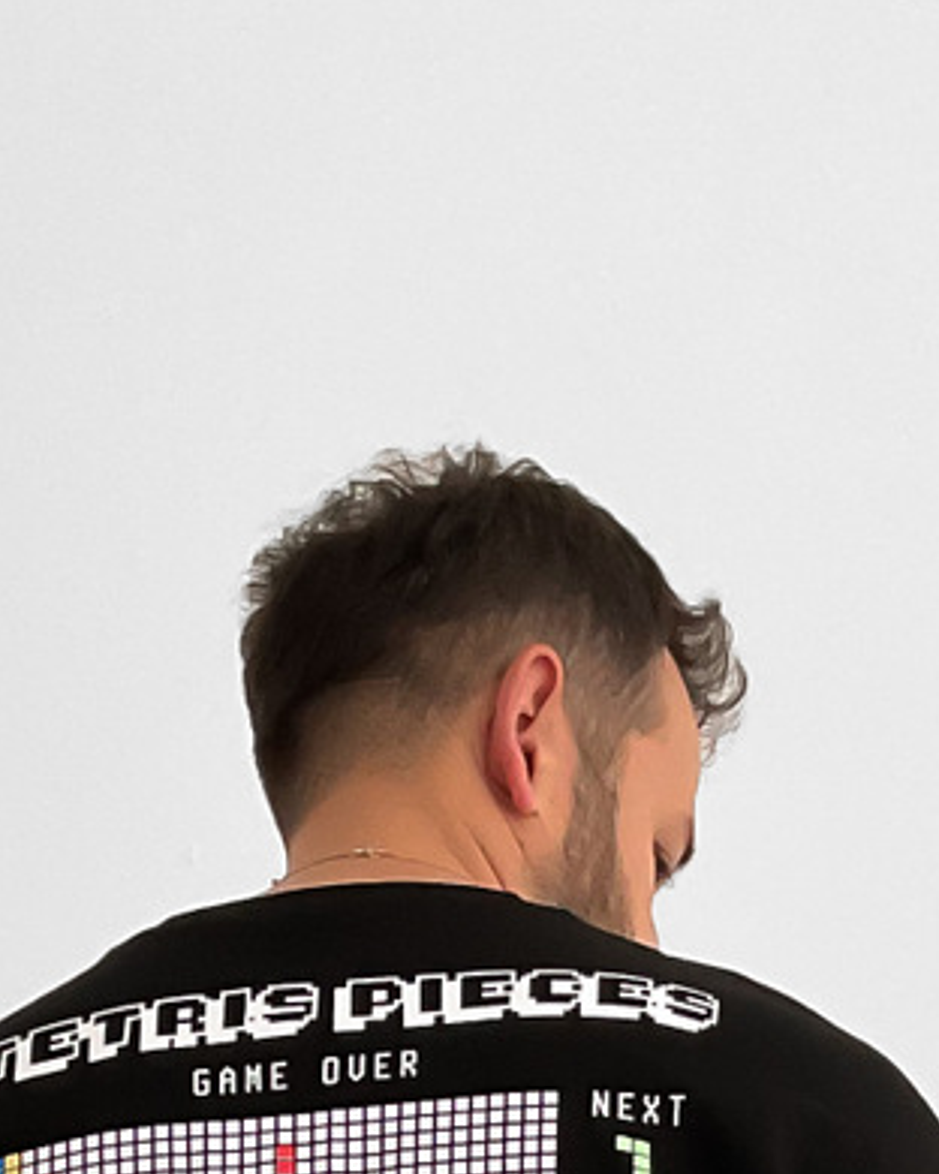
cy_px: 2390
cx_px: 602
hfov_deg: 13.3
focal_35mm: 116
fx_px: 4030
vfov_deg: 13.9
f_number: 1.8
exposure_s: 1/120
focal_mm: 3
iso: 64
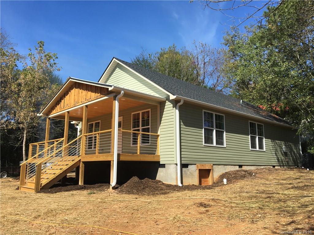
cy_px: 118
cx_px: 157
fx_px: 263
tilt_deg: +11.1
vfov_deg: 48.2
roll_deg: -0.4
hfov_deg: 61.7
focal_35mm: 29
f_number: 2.2
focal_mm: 4.15
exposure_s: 1/1261
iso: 25
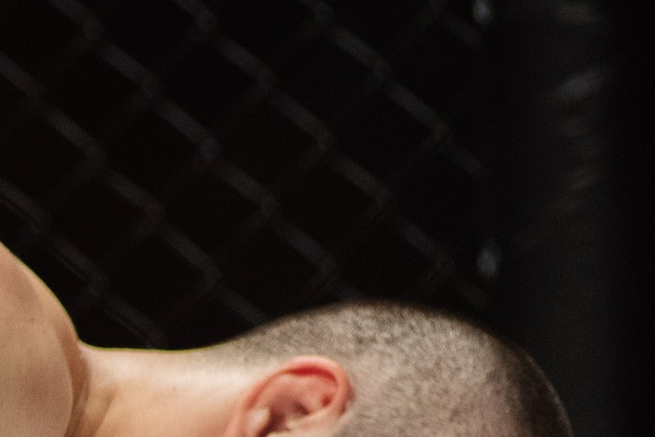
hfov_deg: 2.8
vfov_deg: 1.9
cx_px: -555
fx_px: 13135
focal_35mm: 722
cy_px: 905
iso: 2000
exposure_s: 1/1000
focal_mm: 160
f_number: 4
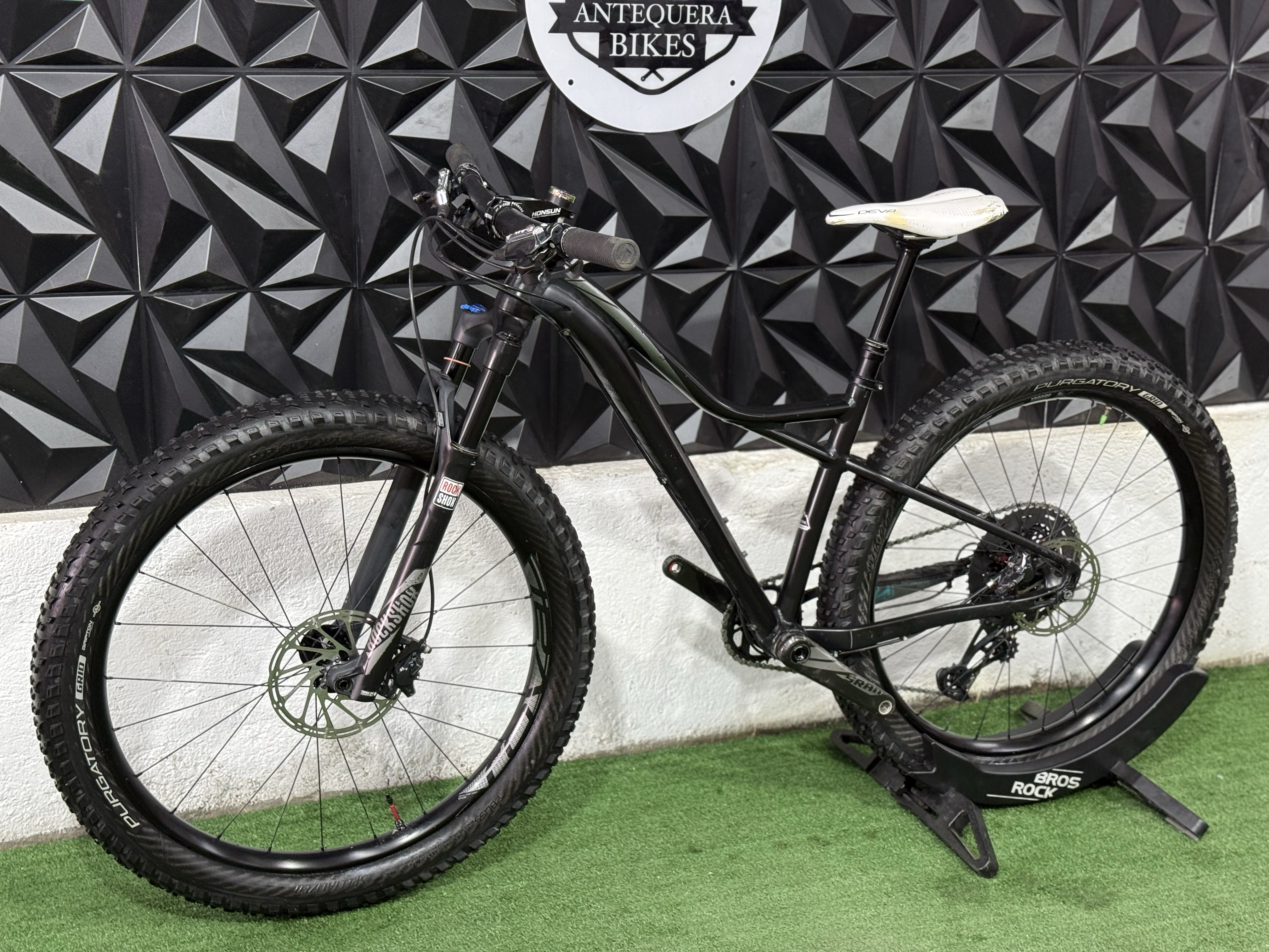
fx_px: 1760
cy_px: 476
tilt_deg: -16.7
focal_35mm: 48
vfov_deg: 30.3
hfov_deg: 39.7
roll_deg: -2.6
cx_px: 634
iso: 160
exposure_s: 1/60
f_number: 1.78
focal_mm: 6.76
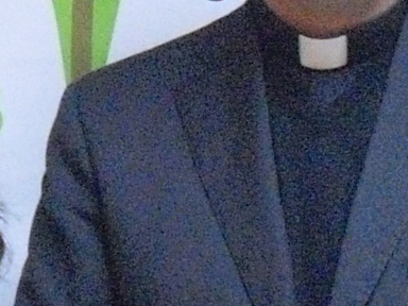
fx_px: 2687
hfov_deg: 8.7
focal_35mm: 228
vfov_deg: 6.5
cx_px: 66
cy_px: 226
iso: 800
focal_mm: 6.2
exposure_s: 1/50
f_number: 2.8
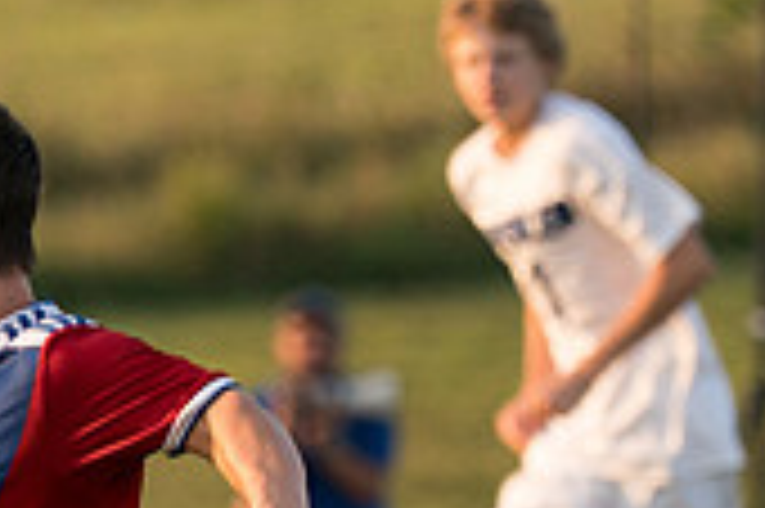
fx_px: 21802
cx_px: 111
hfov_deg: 2.0
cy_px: 570
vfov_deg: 1.3
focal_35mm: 1027
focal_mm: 153
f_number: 2.8
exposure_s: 1/1250
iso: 400
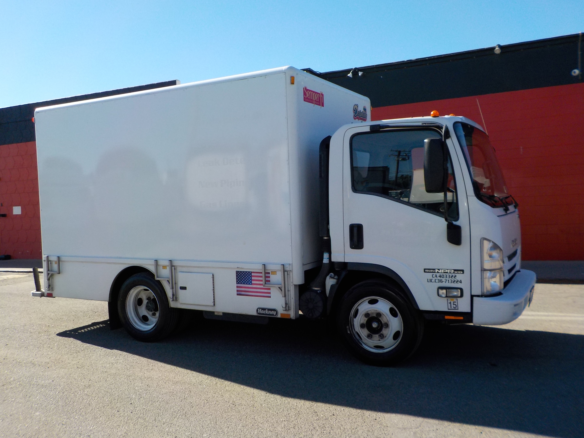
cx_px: 292
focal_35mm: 30
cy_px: 219
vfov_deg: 46.8
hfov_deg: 60.0
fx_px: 506
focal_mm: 4.1
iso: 125
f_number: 3.3
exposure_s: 1/800
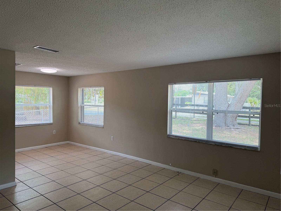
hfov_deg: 71.6
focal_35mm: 24
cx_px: 140
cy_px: 106
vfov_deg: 56.8
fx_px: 195
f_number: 1.78
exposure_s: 1/243
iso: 100
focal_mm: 6.76
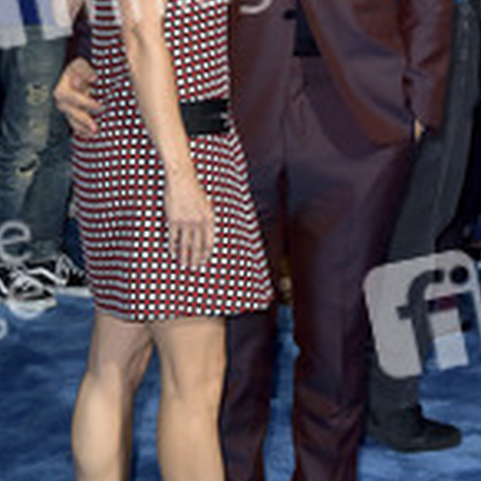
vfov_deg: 15.5
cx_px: 236
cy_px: 135
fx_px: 1761
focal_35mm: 112
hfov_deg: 15.6
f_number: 4.5
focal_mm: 48
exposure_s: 1/320
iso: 400
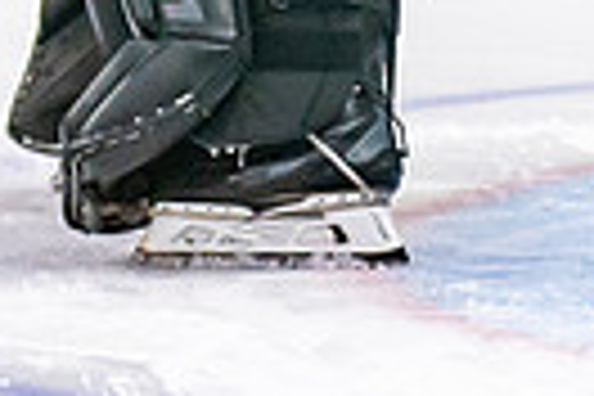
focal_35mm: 907
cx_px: 258
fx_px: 14964
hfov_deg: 2.3
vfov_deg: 1.5
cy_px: -214
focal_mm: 123
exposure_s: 1/640
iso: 1000
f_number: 2.8
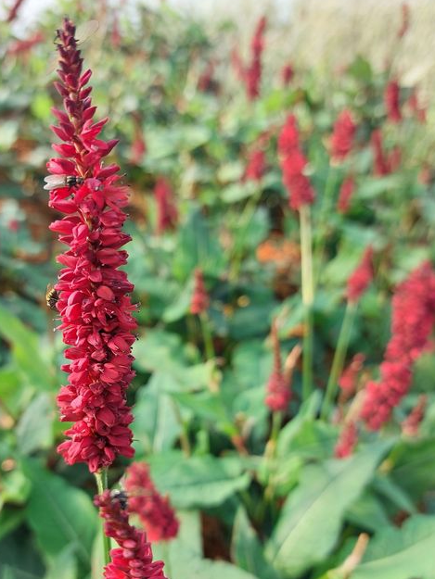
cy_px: 362
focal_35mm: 32
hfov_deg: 44.0
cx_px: 176
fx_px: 536
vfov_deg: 56.1
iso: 25
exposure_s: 1/146
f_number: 1.8
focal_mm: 5.23
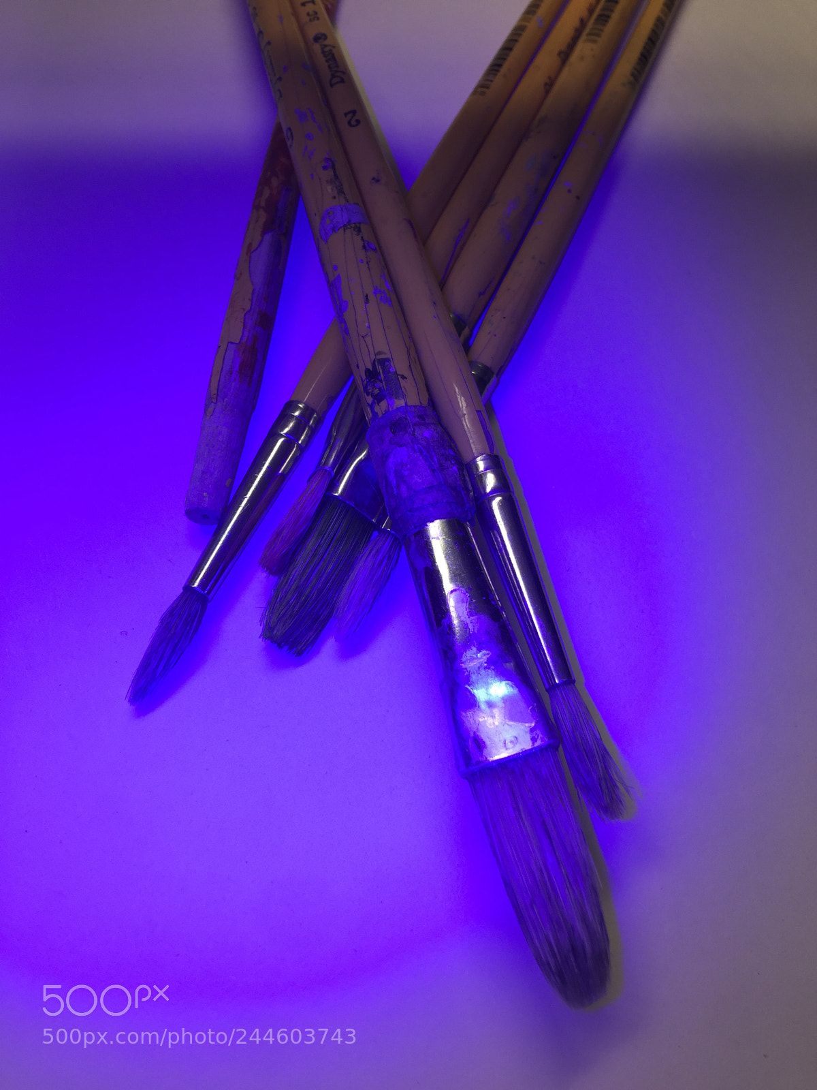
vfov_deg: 61.7
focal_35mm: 29
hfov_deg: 48.2
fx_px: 913
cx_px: 408
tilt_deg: -61.2
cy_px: 545
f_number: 2.2
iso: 32
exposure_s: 1/42
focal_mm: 4.15
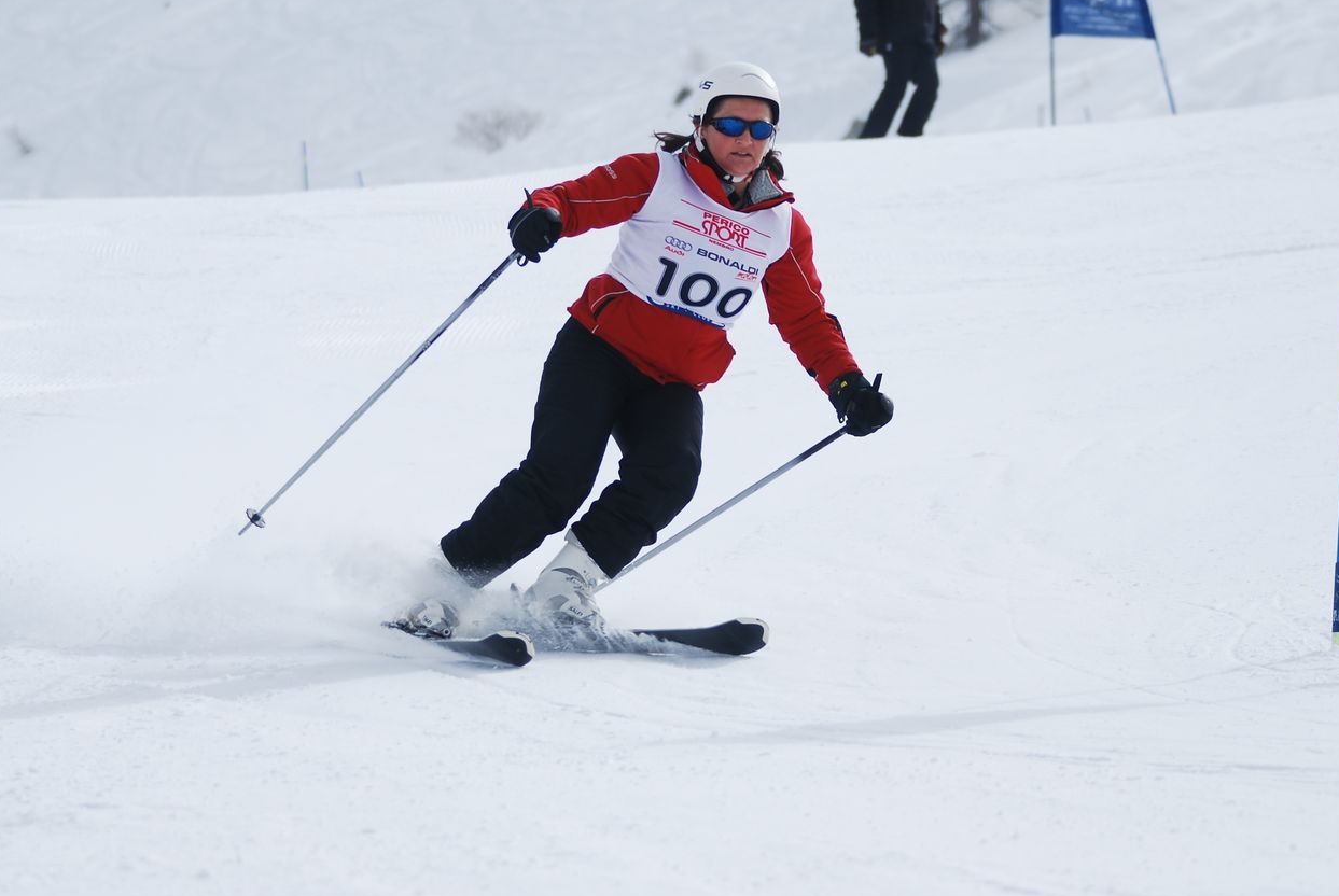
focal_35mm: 261
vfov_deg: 5.3
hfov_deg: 7.9
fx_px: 9706
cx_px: 699
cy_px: 358
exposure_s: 1/1250
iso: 100
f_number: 5
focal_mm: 135
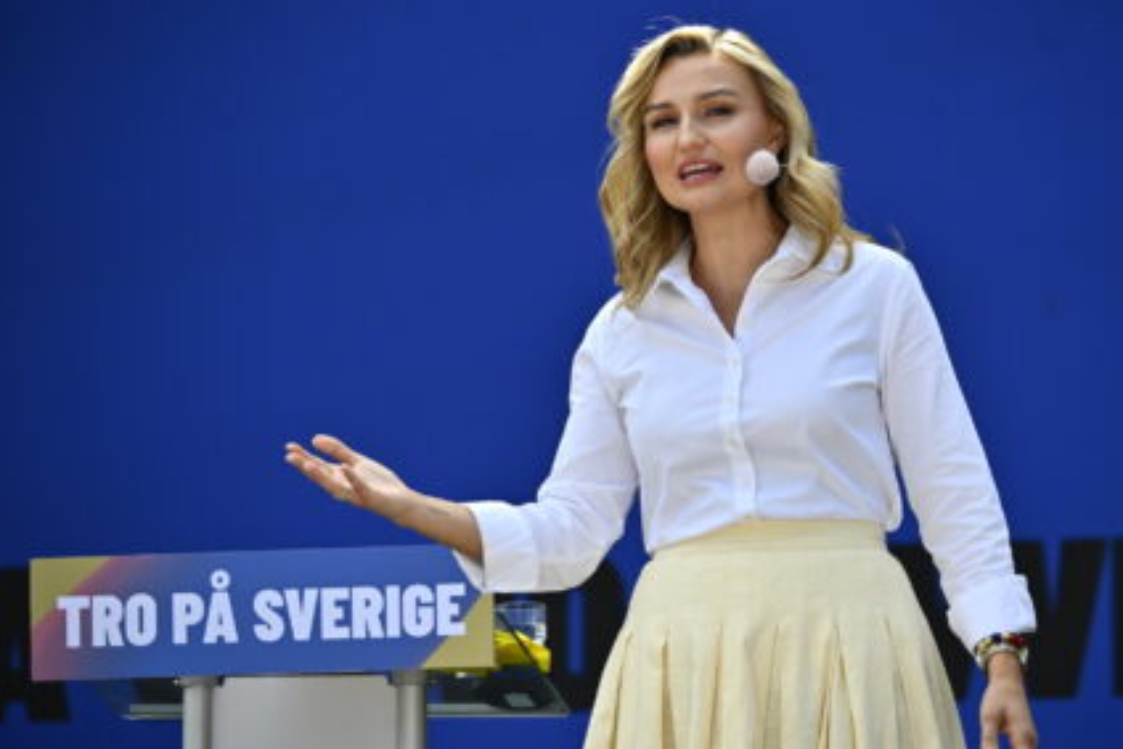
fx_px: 7614
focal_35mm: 244
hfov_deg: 8.4
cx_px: 556
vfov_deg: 5.6
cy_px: 386
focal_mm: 230
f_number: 5
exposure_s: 1/400
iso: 200
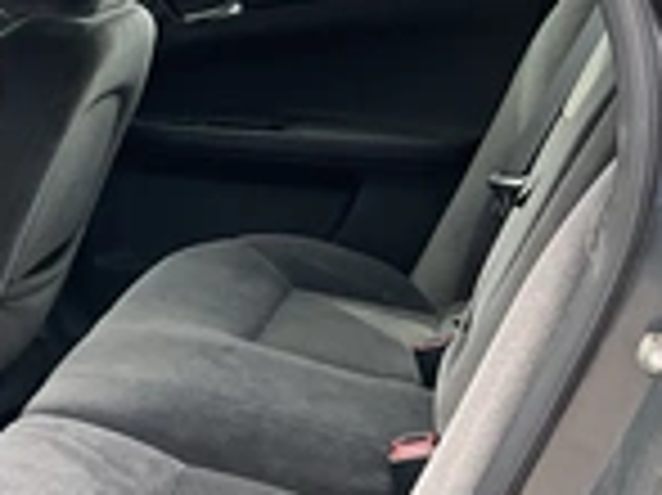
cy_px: 315
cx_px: -50
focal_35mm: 79
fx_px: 1510
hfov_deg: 23.4
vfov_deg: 18.6
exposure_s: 1/122
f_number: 1.8
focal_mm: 3
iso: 20
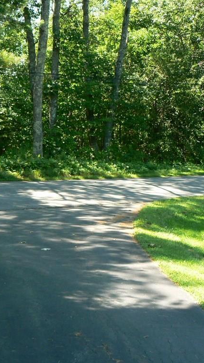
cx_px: 10
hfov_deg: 21.9
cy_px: 182
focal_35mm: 53
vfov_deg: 39.2
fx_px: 510
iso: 80
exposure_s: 1/80
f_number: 4
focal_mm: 6
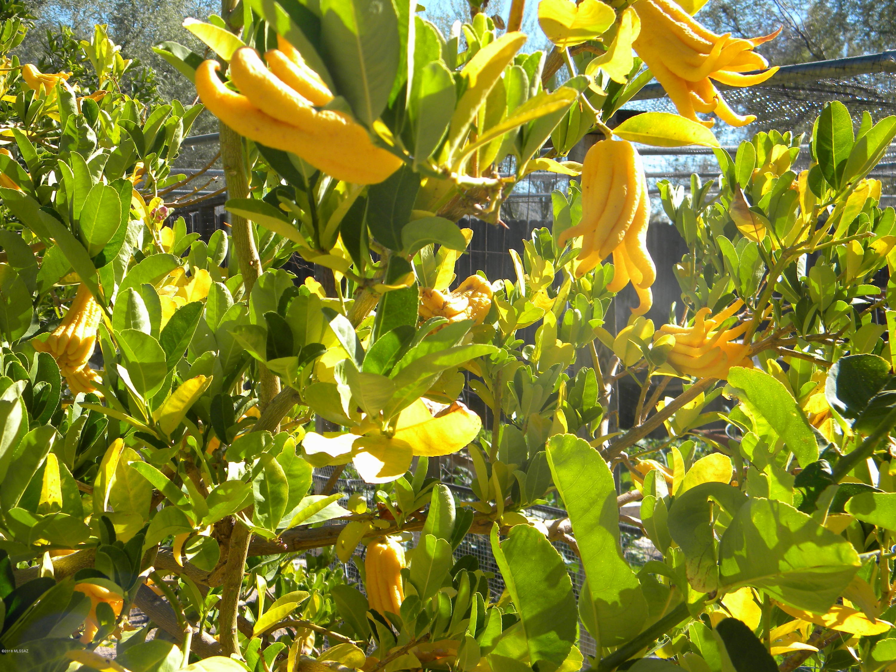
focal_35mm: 47
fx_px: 1217
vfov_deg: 30.9
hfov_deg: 40.4
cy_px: 336
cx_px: 448
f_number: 3.9
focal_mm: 8.6
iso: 80
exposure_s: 1/338
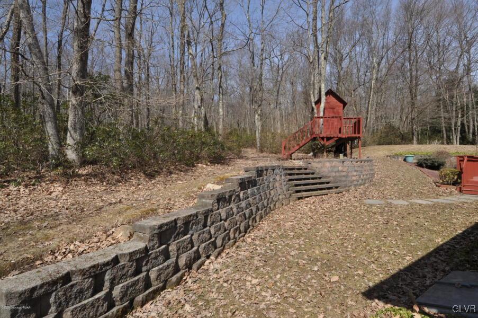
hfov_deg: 90.1
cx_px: 239
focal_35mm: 18
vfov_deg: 67.3
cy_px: 159
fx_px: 239
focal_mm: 12
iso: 200
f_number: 13
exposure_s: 1/200
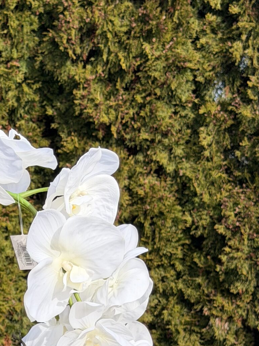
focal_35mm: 119
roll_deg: -1.3
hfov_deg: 12.2
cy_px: 386
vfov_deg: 16.1
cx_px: -29
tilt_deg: -6.5
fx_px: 1188
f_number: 1.78
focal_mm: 6.76
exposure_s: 1/2865
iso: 64
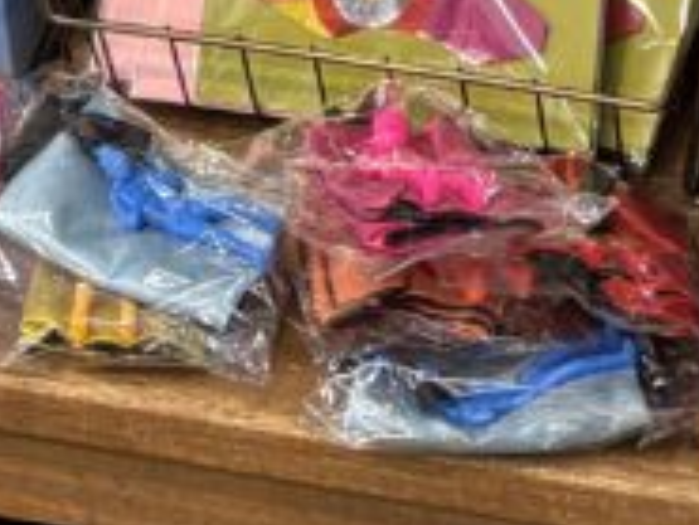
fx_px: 3637
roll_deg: +4.4
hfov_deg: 10.9
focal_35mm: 180
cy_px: -1039
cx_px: 144
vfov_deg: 7.3
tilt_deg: -19.4
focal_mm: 5.96
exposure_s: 1/100
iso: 64
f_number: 1.6
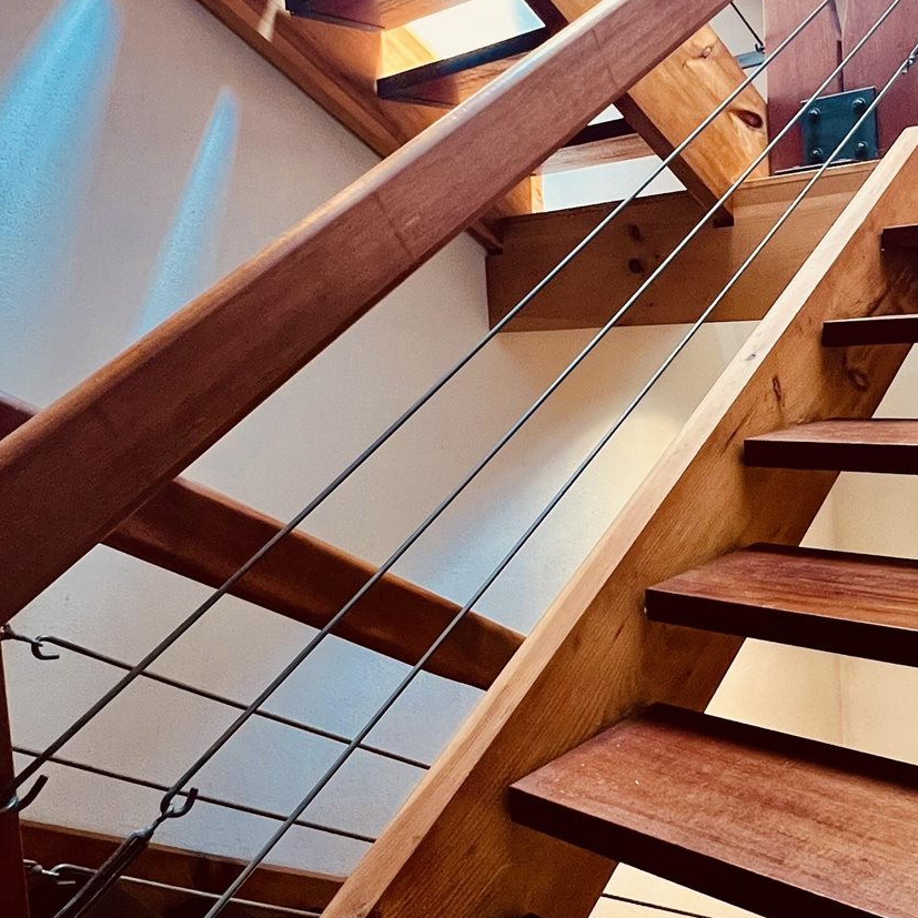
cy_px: 377
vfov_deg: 50.8
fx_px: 960
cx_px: 618
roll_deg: +2.6
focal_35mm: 32
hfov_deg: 50.1
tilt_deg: -3.6
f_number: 1.8
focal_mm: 1.57
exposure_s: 1/60
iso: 500
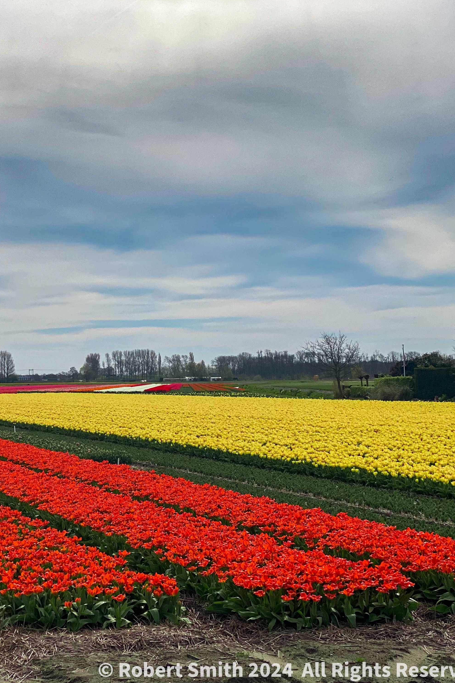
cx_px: 59
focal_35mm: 73
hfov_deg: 18.4
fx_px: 1384
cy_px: 343
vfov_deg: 27.7
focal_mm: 6
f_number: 2
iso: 25
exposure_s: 1/4800
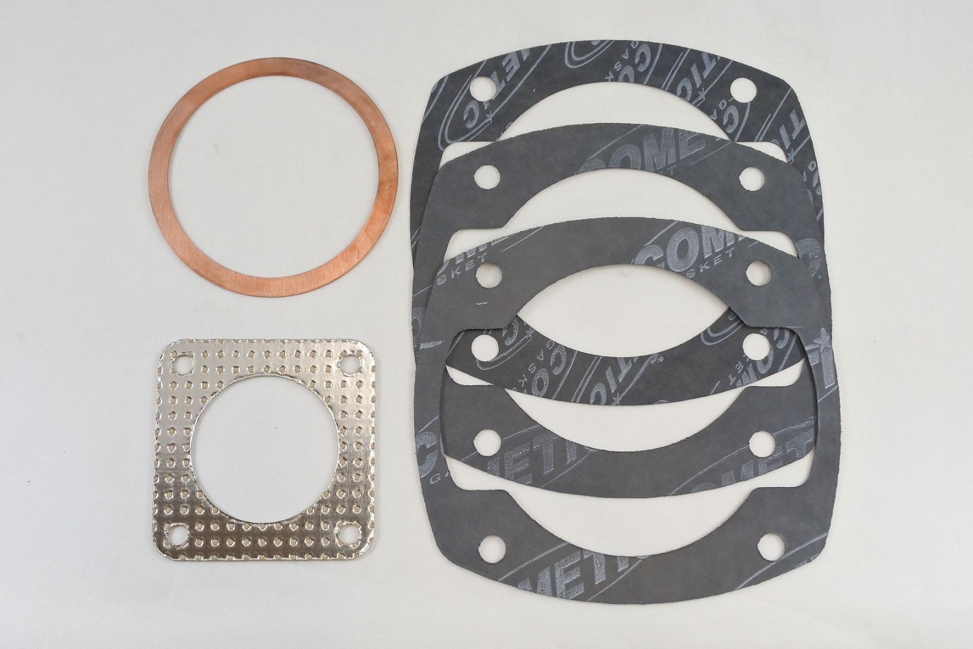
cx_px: 486
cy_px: 324
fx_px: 946
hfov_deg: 54.4
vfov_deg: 37.9
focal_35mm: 35
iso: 400
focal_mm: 13.1
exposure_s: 1/200
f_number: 4
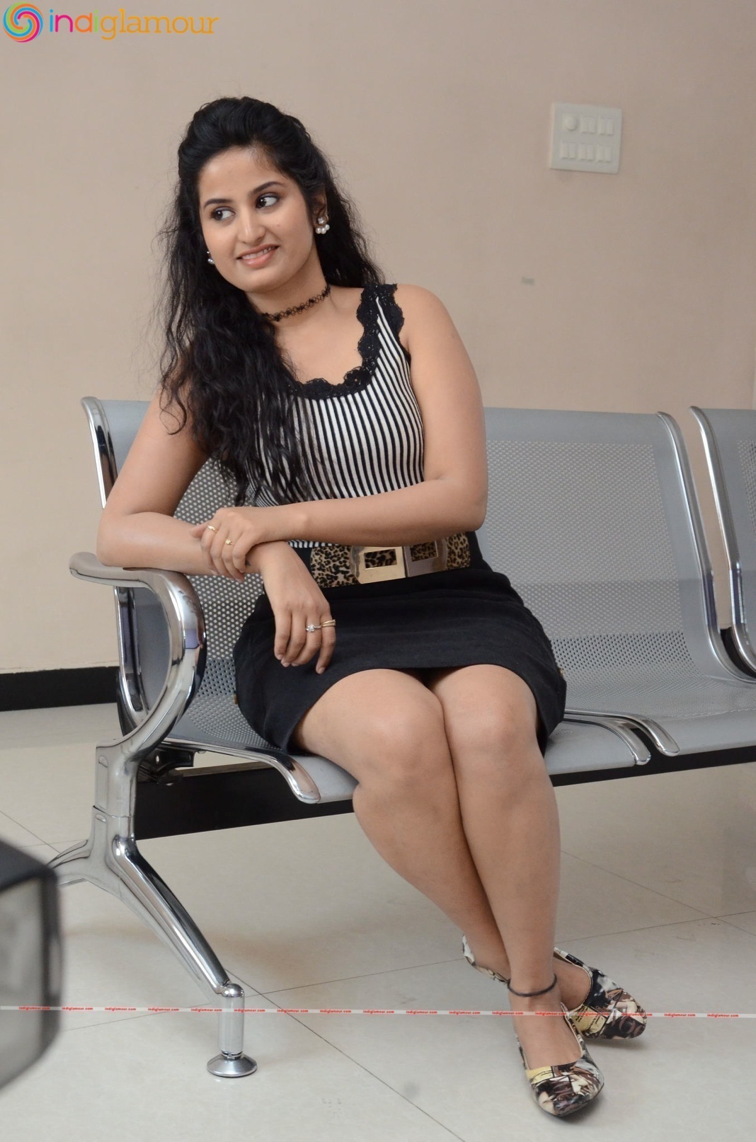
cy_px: 571
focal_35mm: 57
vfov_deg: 35.1
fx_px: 1804
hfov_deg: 23.7
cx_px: 378
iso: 2000
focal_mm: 38
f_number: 6.3
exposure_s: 1/125
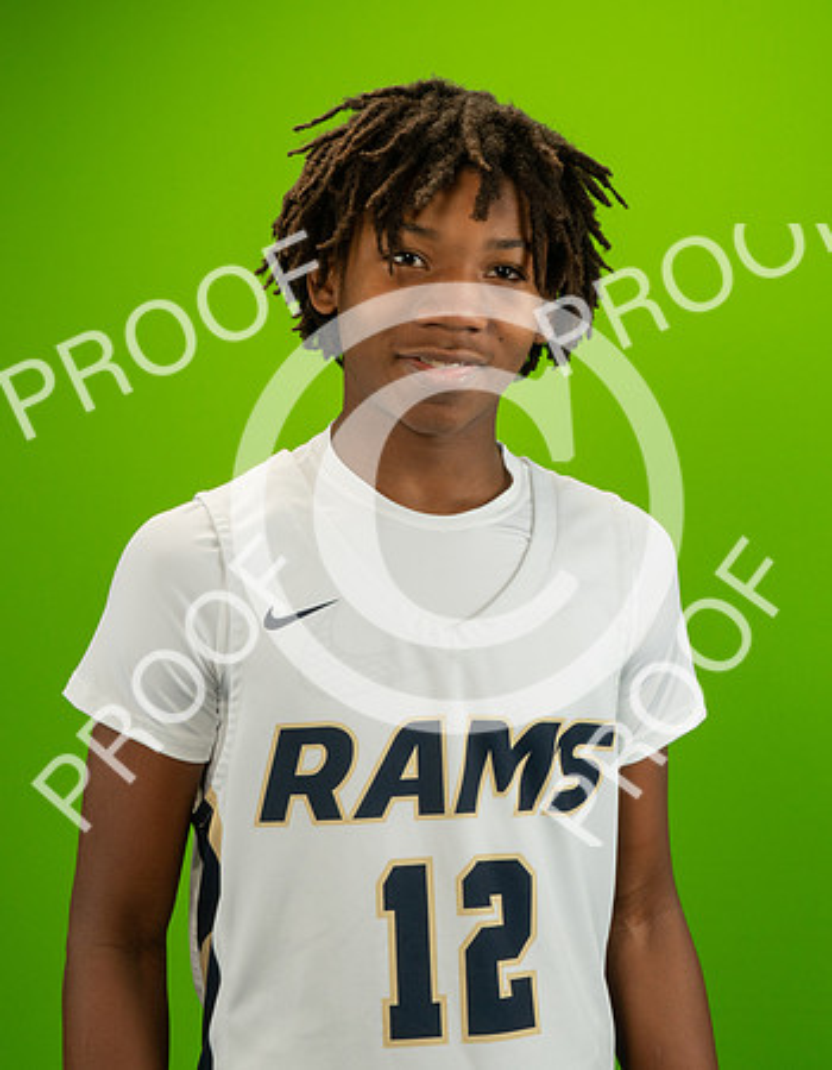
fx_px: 2573
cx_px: 493
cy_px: 499
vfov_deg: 23.5
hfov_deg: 18.4
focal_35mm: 82
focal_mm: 53
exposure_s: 1/60
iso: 800
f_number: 20
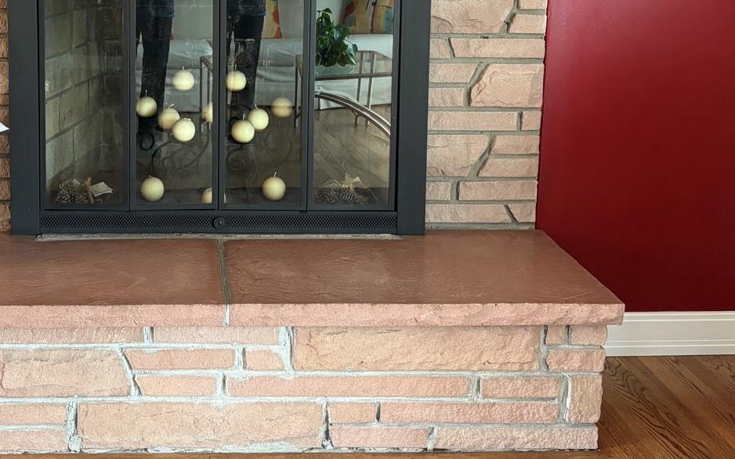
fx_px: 941
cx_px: 194
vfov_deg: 26.2
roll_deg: -0.4
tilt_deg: -7.7
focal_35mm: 47
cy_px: 17
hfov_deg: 41.5
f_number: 1.6
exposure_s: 1/40
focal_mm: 5.96
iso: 400
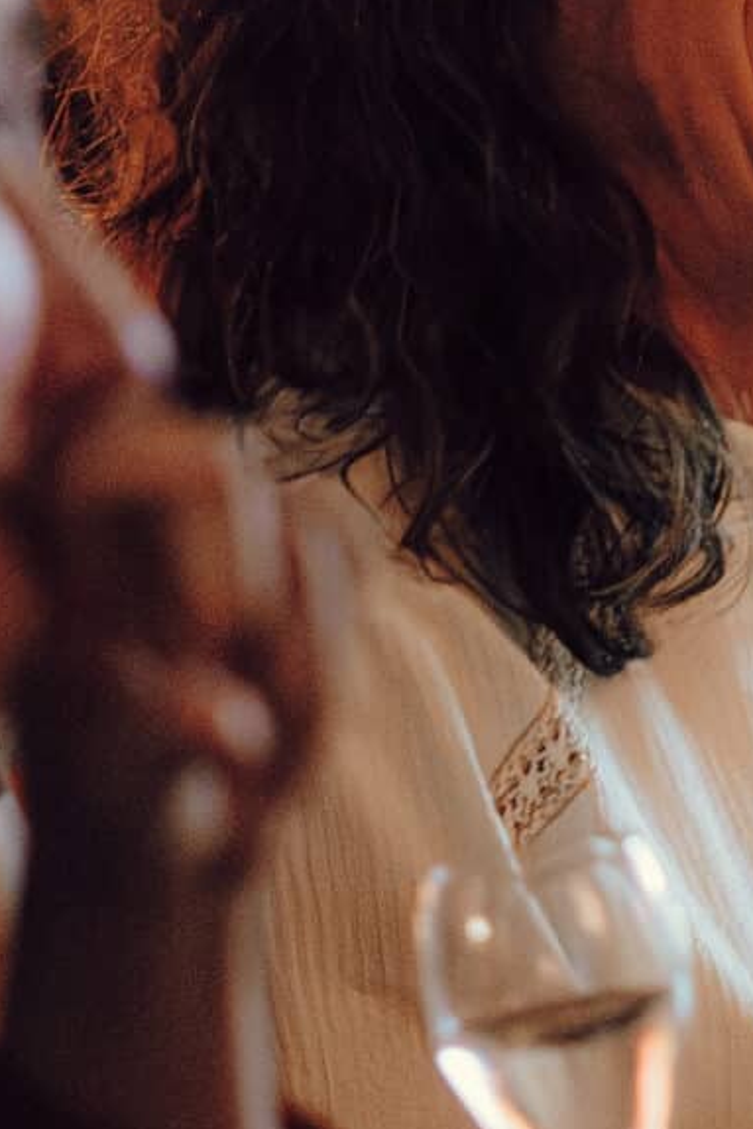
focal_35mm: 223
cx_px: 1041
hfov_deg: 6.1
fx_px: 6992
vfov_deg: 9.2
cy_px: 230
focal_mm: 50
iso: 12800
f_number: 1.8
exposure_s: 1/250
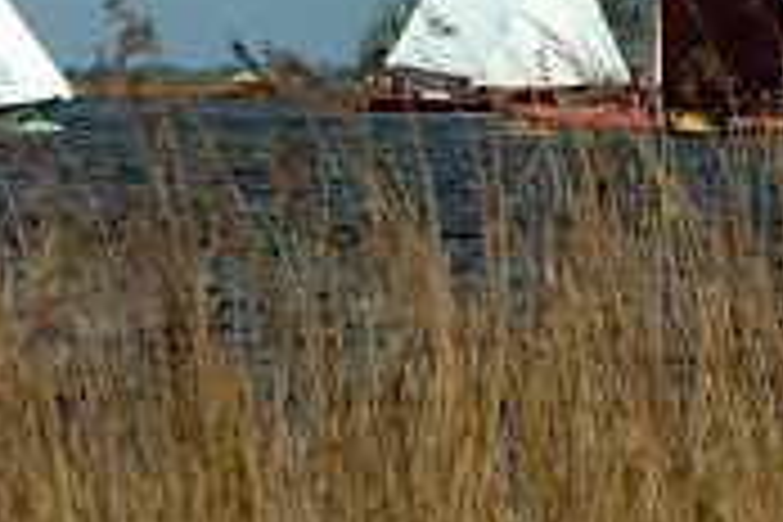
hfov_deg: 5.6
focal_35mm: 370
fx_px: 8047
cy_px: -74
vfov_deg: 3.7
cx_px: 58
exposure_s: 1/1500
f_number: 5.6
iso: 200
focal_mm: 95
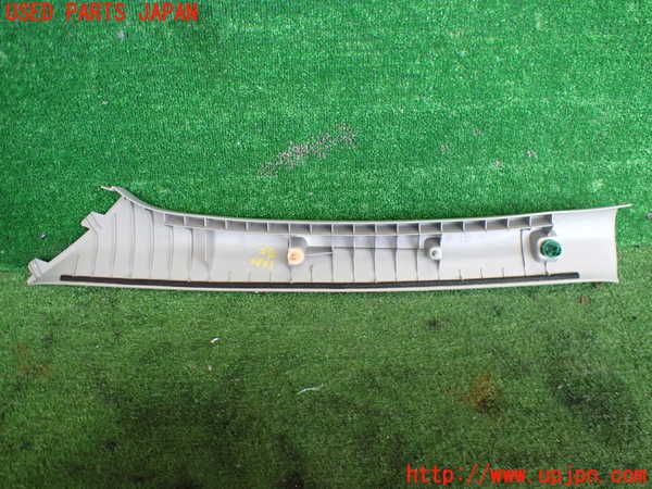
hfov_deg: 60.0
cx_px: 326
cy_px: 244
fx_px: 565
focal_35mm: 30
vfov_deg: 46.8
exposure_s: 1/125
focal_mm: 5.4
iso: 320
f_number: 2.3
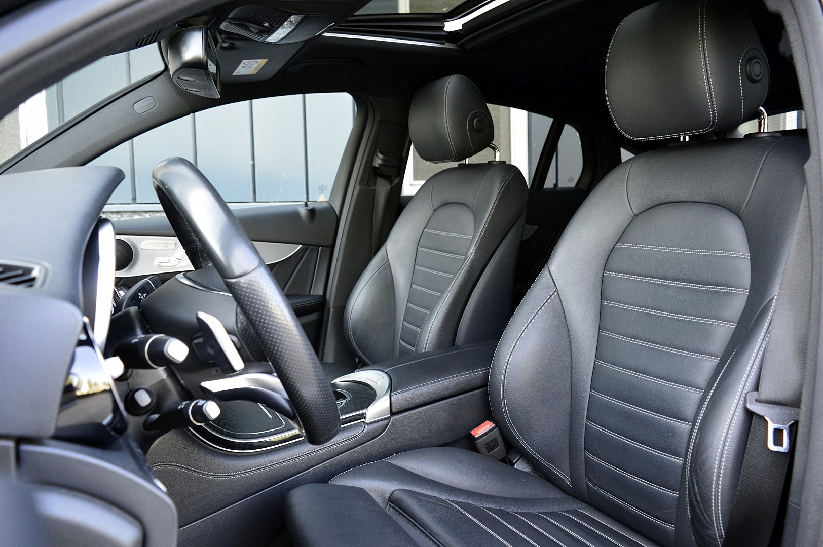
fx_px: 617
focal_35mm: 27
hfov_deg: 67.4
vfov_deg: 47.9
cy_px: 274
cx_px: 412
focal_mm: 18
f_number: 4.5
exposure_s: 1/60
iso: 800
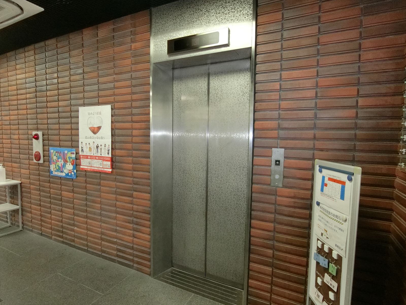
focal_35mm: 19
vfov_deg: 68.7
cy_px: 152
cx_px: 203
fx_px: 223
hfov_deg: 84.7
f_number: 2.7
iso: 640
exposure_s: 1/60
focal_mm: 4.06
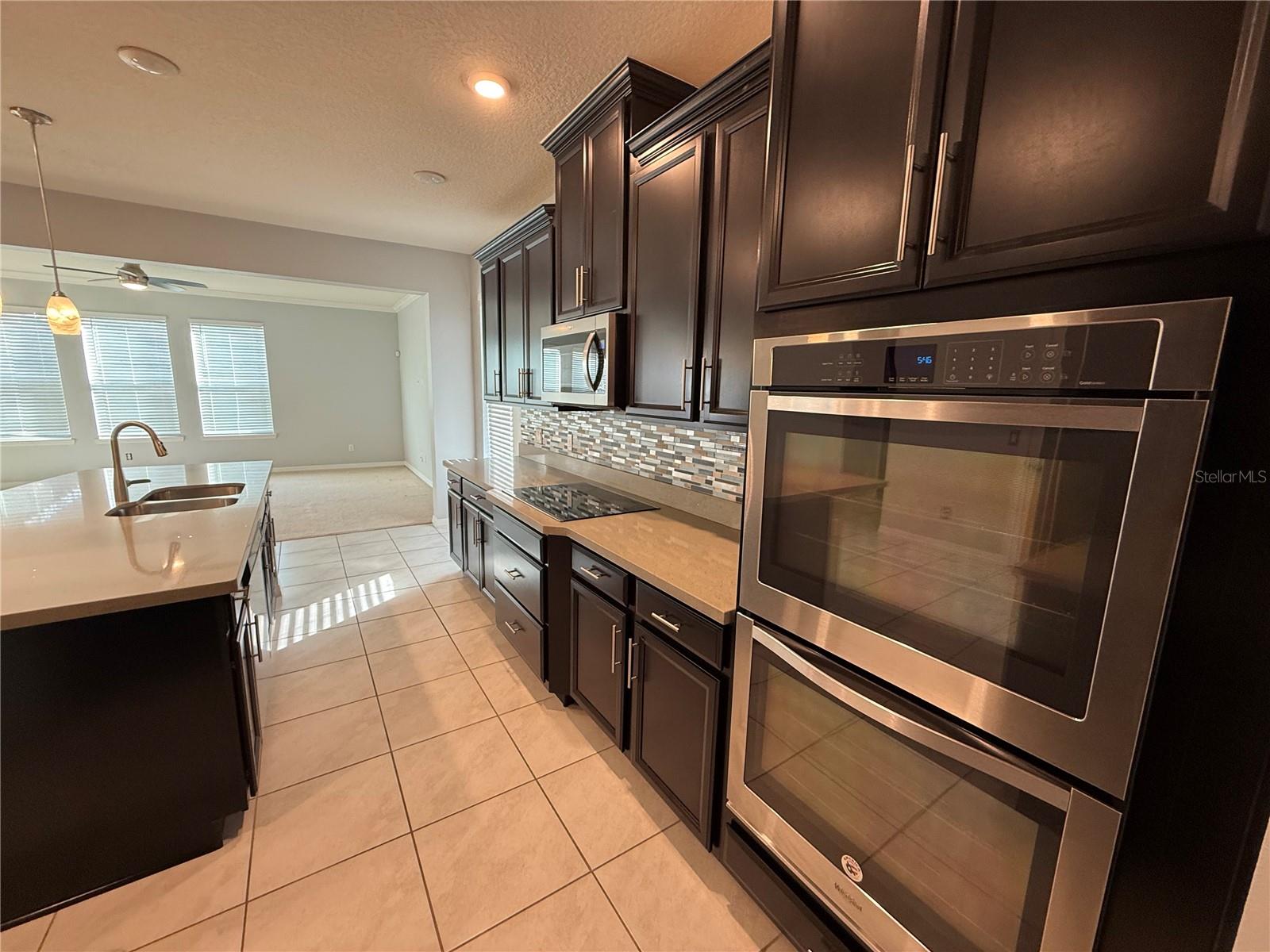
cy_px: 476
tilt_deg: -11.3
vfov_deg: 85.7
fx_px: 514
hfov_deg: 102.1
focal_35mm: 14
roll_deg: -1.9
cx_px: 635
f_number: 2.2
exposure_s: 1/60
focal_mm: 2.22
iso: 200
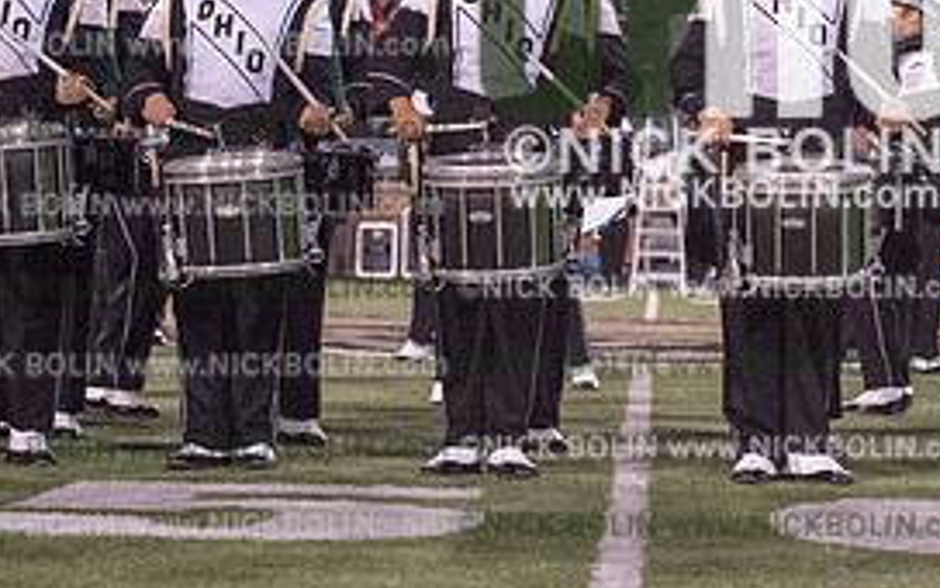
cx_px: 722
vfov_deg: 8.6
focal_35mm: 152
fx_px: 3894
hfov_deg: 13.7
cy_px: 47
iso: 5000
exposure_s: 1/1250
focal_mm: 70
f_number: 3.2
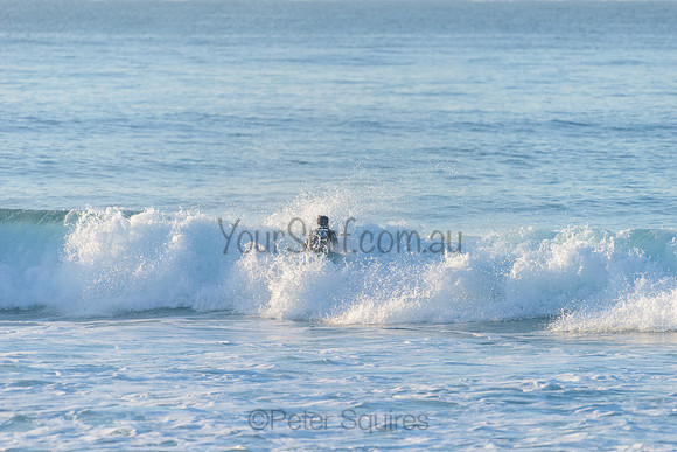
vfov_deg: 2.8
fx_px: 9406
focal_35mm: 500
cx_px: 338
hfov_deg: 4.1
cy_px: 226
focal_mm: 500
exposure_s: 1/2000
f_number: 5.6
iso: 360
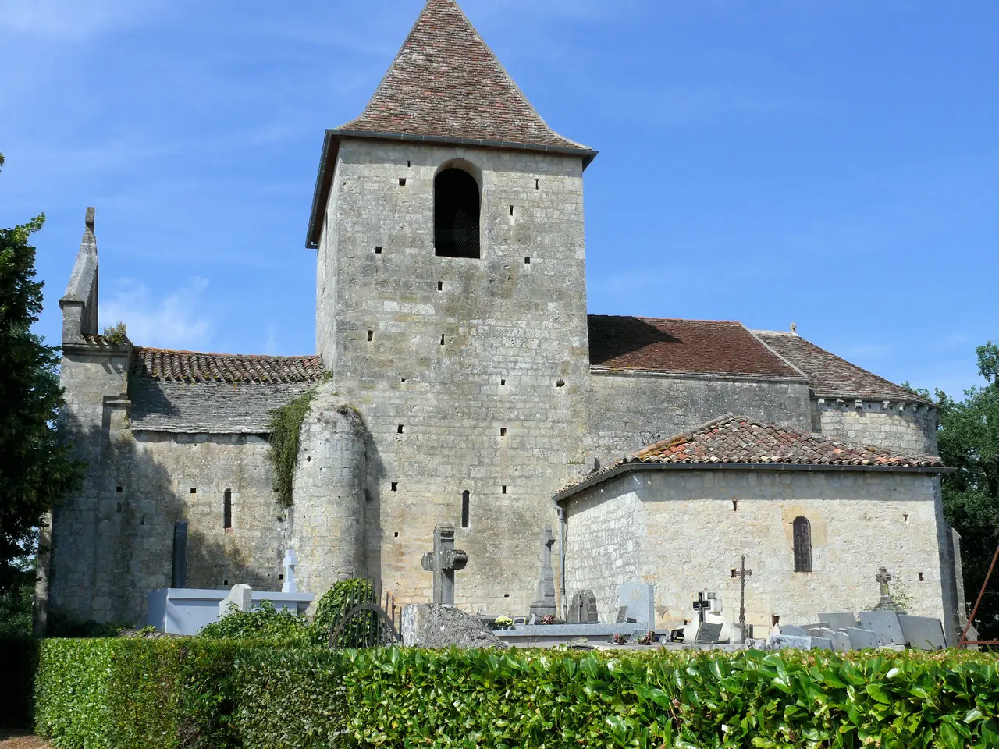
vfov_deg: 36.0
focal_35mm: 40
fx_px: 1154
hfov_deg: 46.8
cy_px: 374
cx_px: 500
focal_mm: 8.5
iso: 100
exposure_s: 1/400
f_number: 6.3
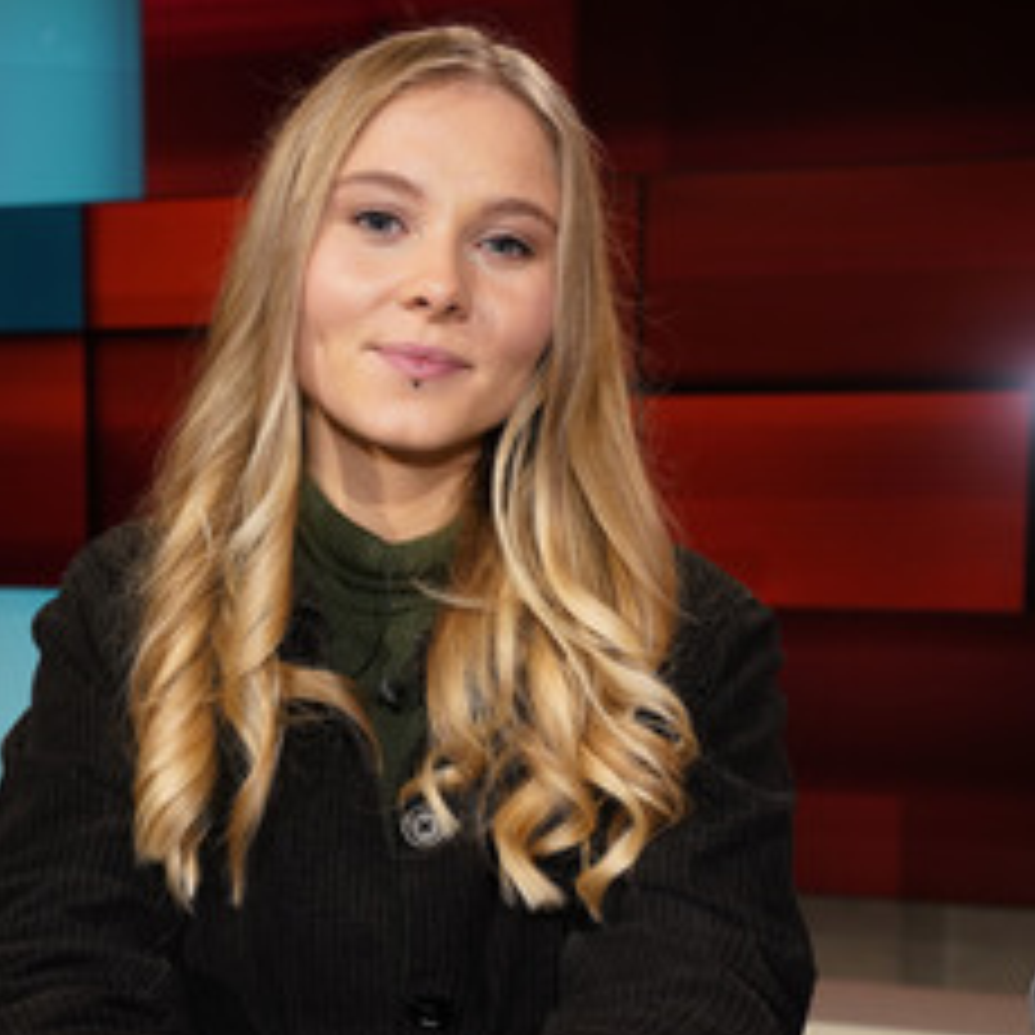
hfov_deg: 30.9
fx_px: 1861
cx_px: 362
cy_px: 662
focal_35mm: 55
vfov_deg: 30.9
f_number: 4.5
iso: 1600
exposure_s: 1/160
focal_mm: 33
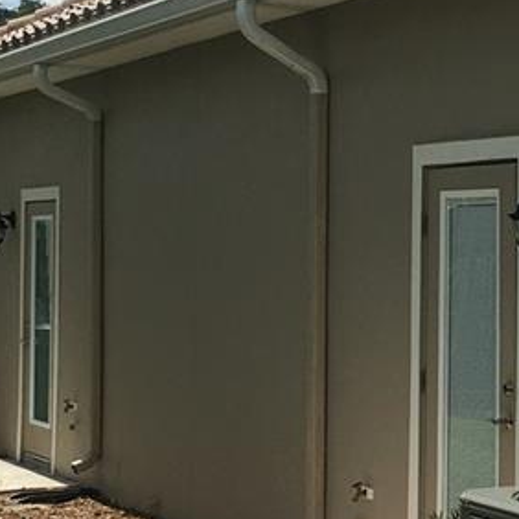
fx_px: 1849
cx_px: 495
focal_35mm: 109
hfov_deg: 15.7
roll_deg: -1.3
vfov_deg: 16.0
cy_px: 256
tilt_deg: +0.8
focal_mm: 4.15
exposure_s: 1/2564
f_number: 2.2
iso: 25
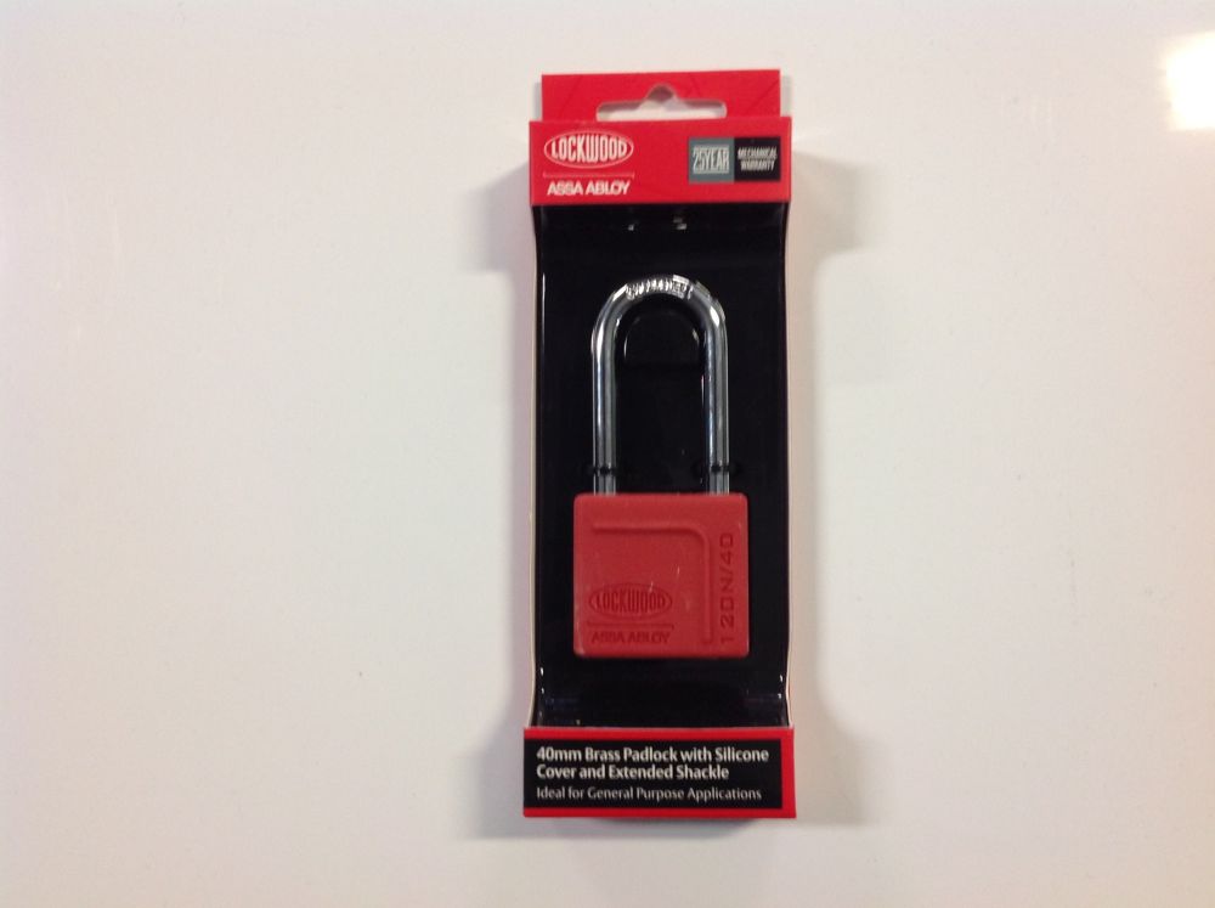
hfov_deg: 52.7
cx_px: 608
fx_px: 1227
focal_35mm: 35
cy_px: 454
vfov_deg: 40.6
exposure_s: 1/17
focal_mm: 4.28
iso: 100
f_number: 2.4
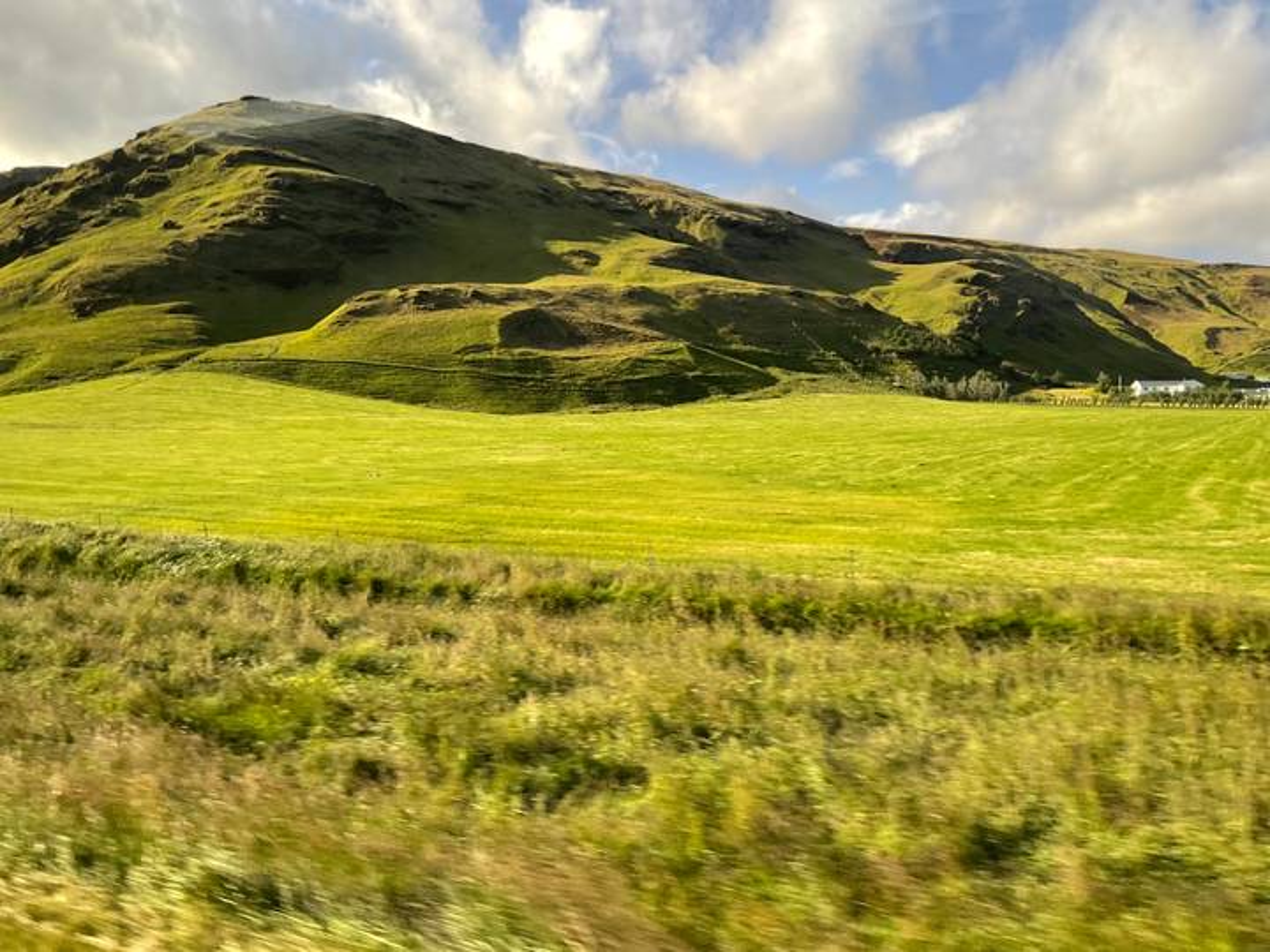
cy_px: 476
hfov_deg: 61.7
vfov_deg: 48.2
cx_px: 635
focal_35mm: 29
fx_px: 1064
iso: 32
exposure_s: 1/120
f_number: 1.8
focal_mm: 3
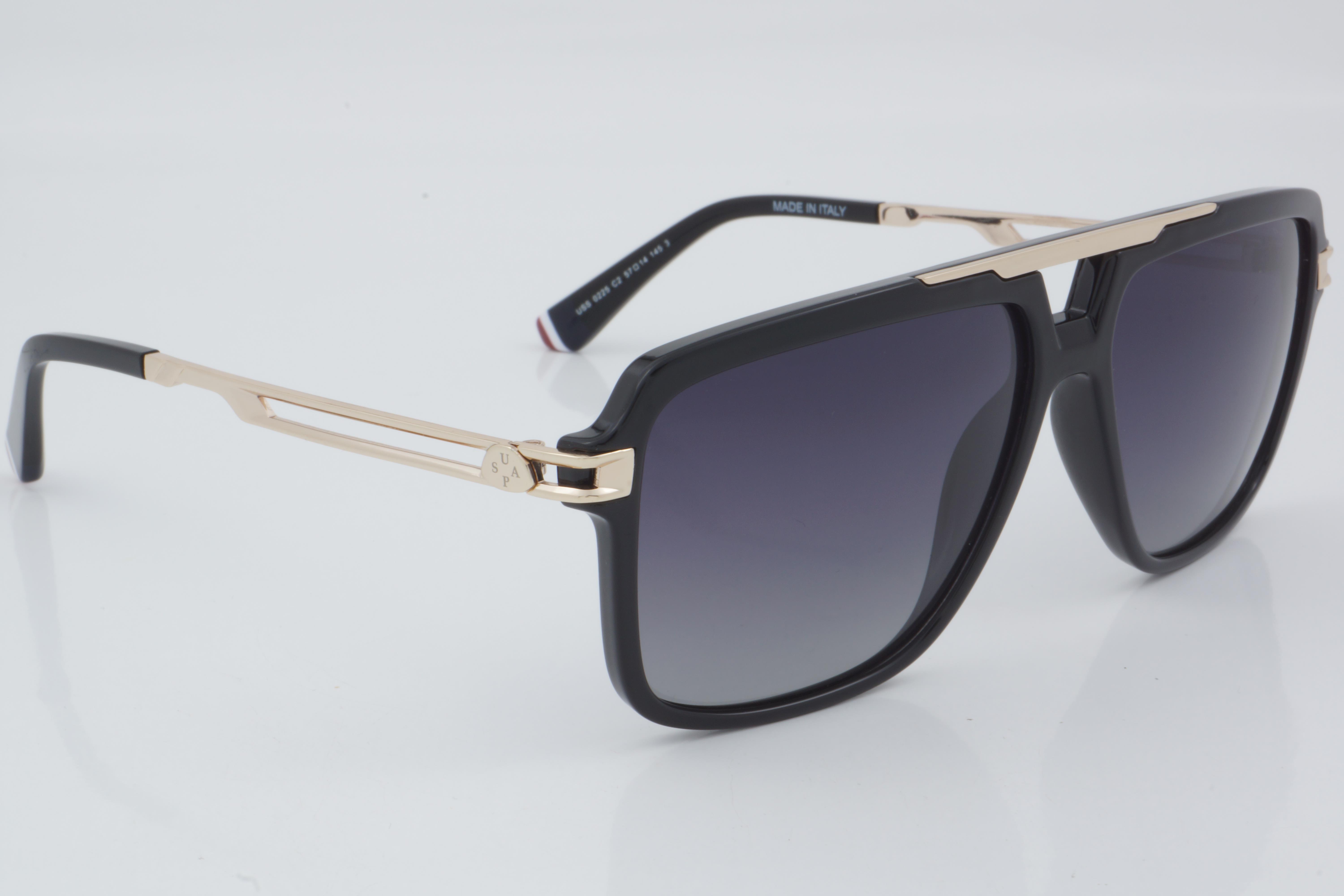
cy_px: 448
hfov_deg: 27.0
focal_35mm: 75
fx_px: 2800
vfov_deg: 18.2
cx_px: 672
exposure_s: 1/3
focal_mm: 50
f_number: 32
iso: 100
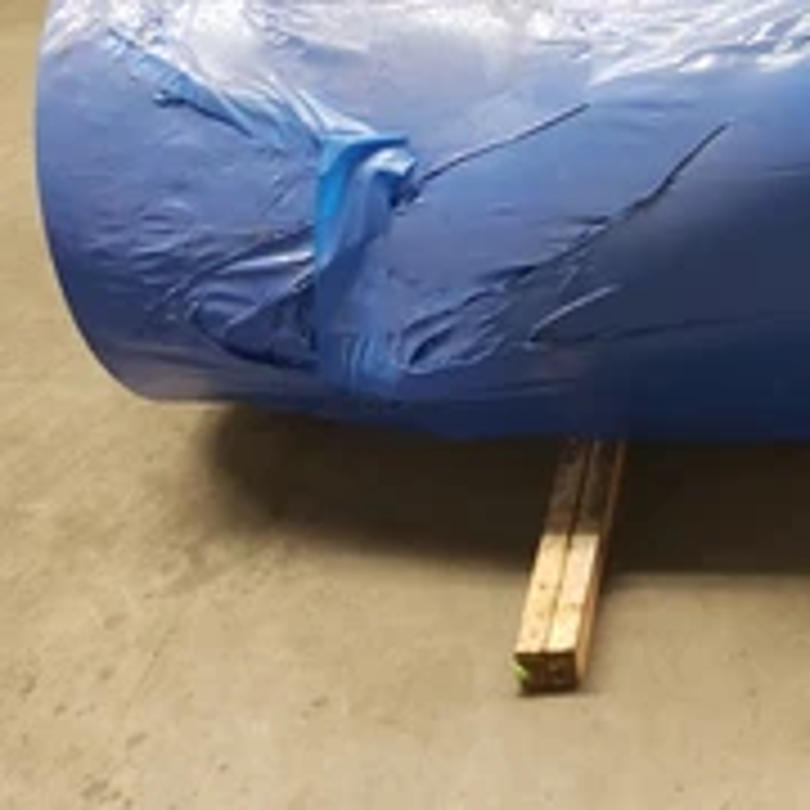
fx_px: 1350
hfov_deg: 30.8
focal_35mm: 51
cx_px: 828
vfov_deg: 33.3
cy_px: 351
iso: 320
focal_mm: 4.3
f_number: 1.5
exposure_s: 1/40
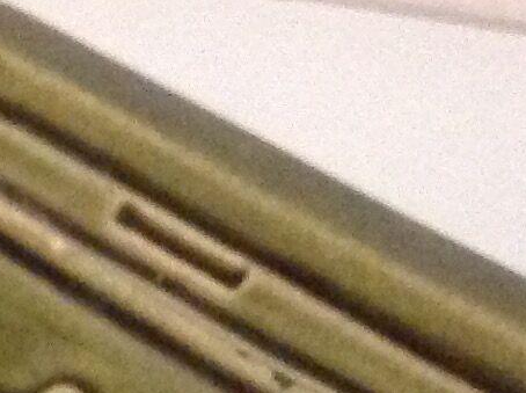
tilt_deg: -44.5
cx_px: -111
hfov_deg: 9.8
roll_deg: -1.0
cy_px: 1065
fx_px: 3034
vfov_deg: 6.8
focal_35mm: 200
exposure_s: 1/17
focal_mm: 4.28
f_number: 2.4
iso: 640
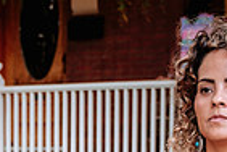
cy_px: 261
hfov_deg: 14.1
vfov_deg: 9.2
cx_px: 31
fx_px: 908
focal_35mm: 144
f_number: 2.8
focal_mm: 23.4
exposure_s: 1/250
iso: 800
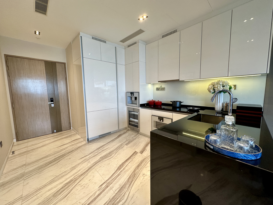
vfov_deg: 85.7
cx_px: 136
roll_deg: +0.4
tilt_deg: -5.6
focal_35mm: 14
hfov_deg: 102.1
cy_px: 102
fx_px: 110
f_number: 2.2
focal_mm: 2.22
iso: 160
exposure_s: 1/100
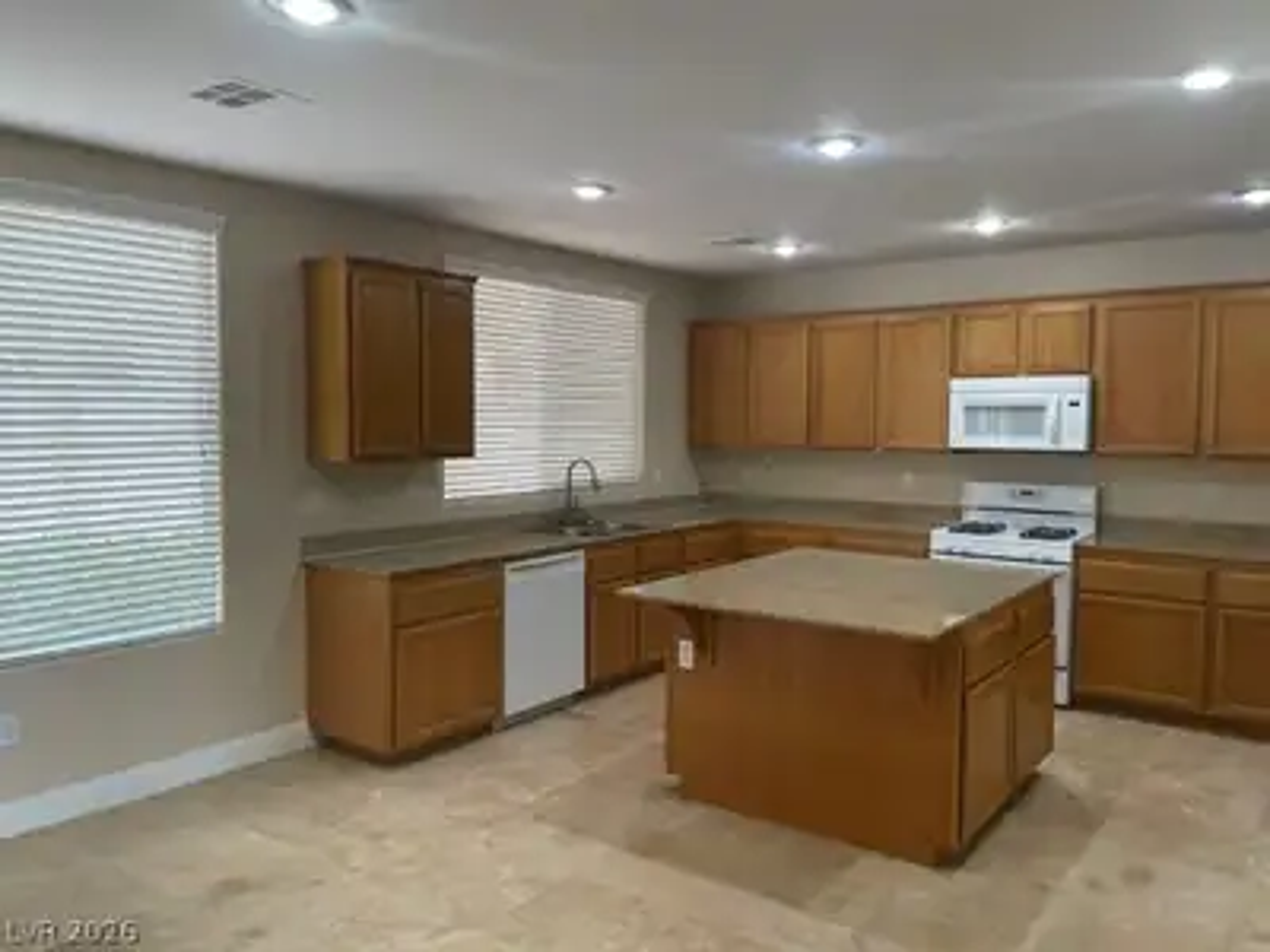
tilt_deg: -3.5
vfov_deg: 53.1
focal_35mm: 26
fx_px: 954
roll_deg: -0.4
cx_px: 635
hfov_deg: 67.3
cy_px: 476
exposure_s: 1/60
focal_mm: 4.2
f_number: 1.6
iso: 64
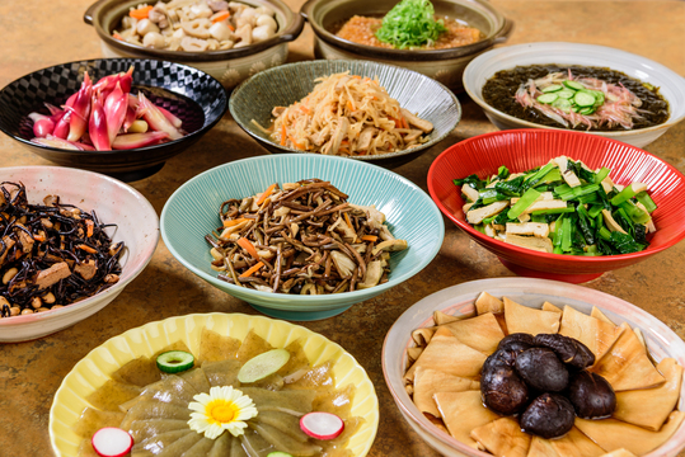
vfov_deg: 22.6
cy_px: 228
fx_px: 1142
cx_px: 342
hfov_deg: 33.4
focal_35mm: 60
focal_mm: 60
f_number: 9
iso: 100
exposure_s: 1/125
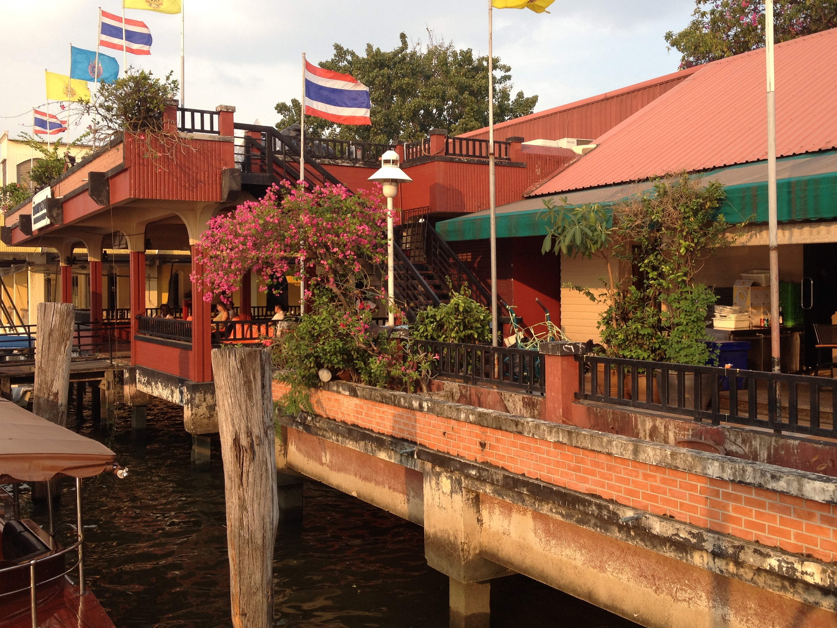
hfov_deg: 47.9
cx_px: 429
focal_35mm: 39
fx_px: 943
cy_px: 286
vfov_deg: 36.8
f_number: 2.4
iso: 64
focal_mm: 4.28
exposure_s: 1/438
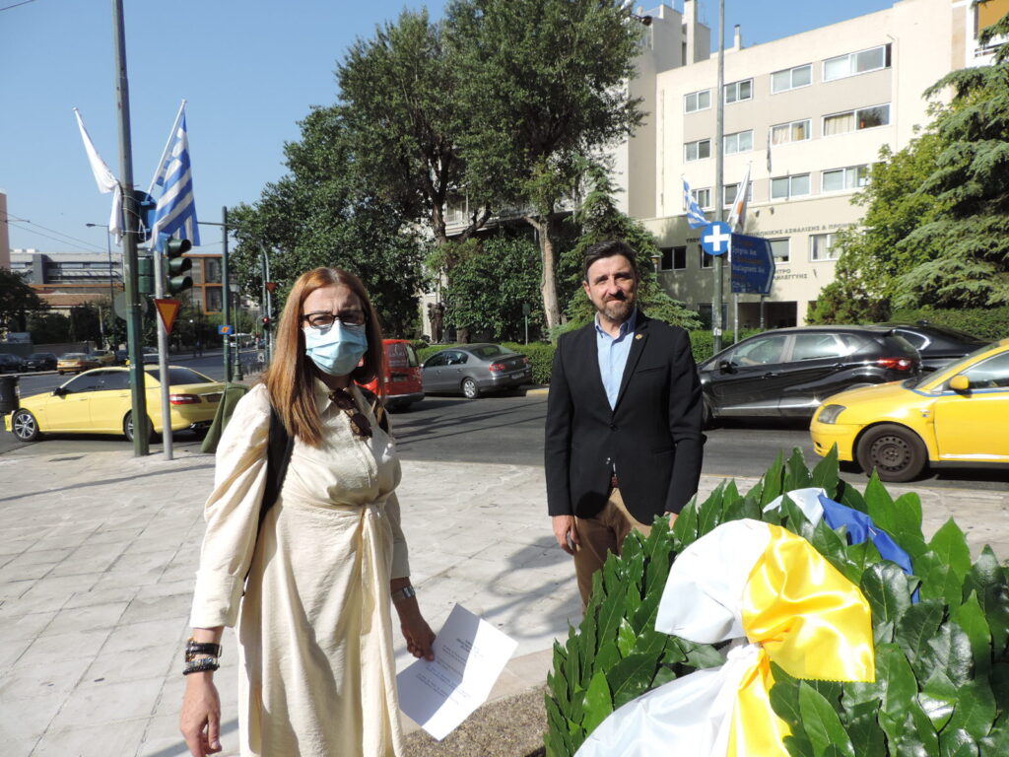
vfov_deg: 56.8
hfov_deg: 71.6
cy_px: 378
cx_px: 504
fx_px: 700
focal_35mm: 24
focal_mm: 4.3
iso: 80
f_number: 3
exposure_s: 1/1000
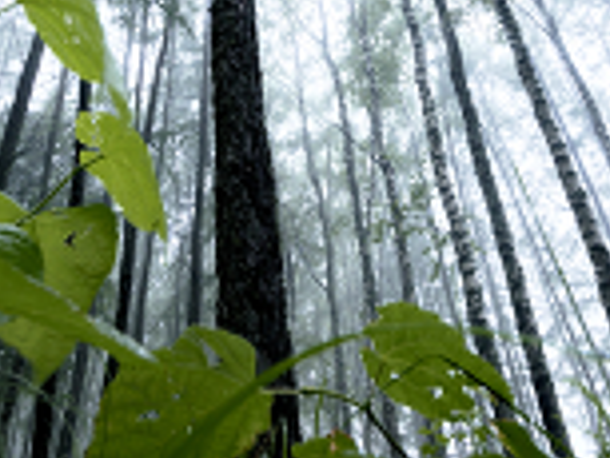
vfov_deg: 39.6
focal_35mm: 32
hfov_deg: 56.5
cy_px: 14
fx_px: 564
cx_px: 351
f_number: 6.3
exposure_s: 1/2.5
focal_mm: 7
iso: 200
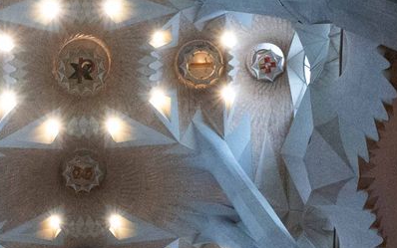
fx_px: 1277
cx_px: -13
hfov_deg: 17.2
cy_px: 204
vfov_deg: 11.1
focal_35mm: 118
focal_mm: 24
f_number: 4
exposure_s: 1/400
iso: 8000
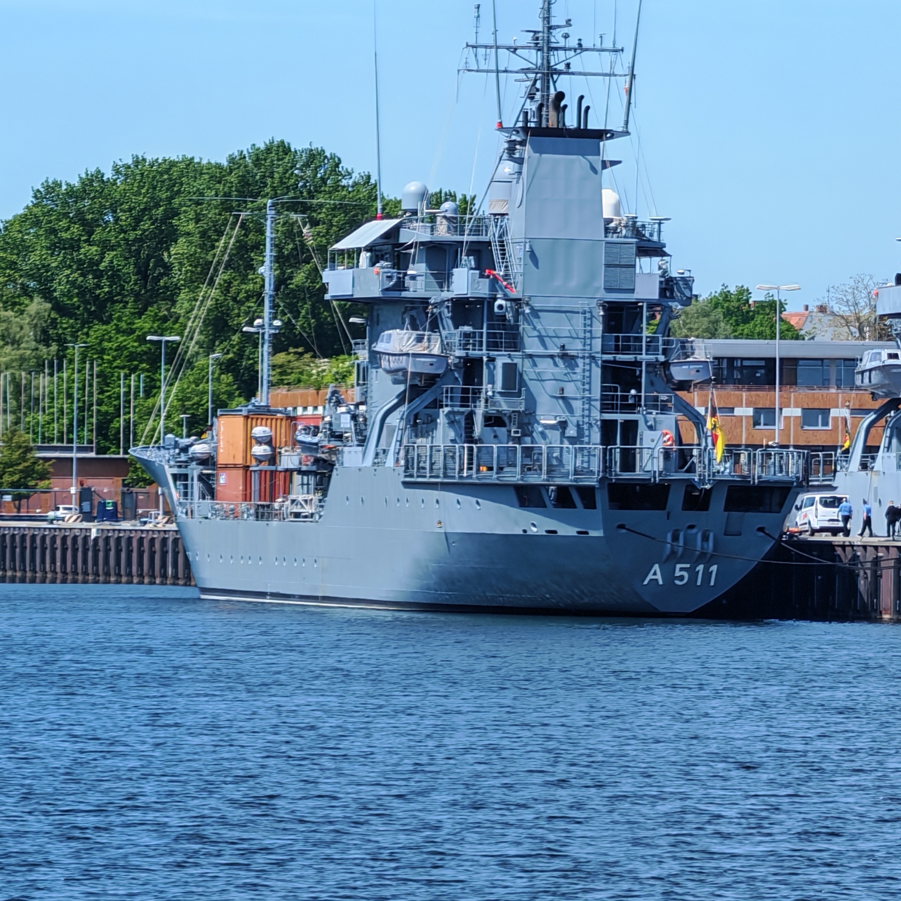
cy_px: 450
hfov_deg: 5.6
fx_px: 9158
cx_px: 494
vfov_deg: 5.6
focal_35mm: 311
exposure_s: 1/250
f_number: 2.6
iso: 50
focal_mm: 15.38
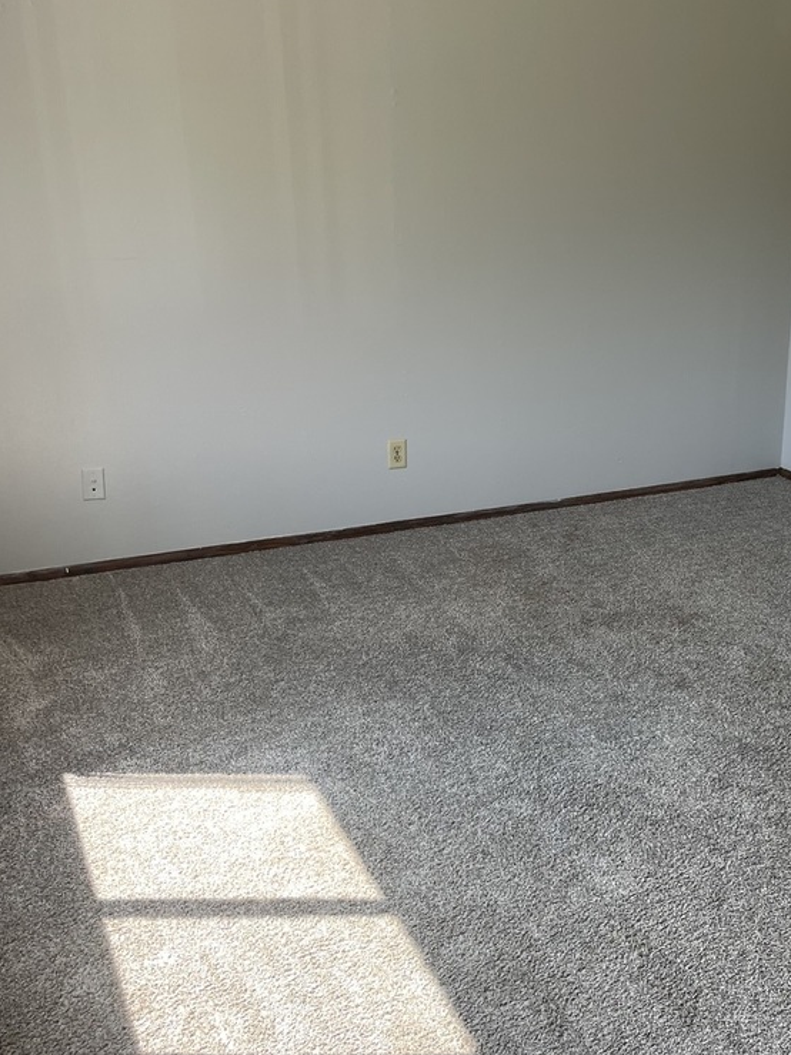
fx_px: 1158
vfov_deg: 49.0
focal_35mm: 38
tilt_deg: -18.4
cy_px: 537
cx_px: 575
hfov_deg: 37.0
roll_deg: -0.5
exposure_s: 1/140
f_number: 1.6
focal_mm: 4.2
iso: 32
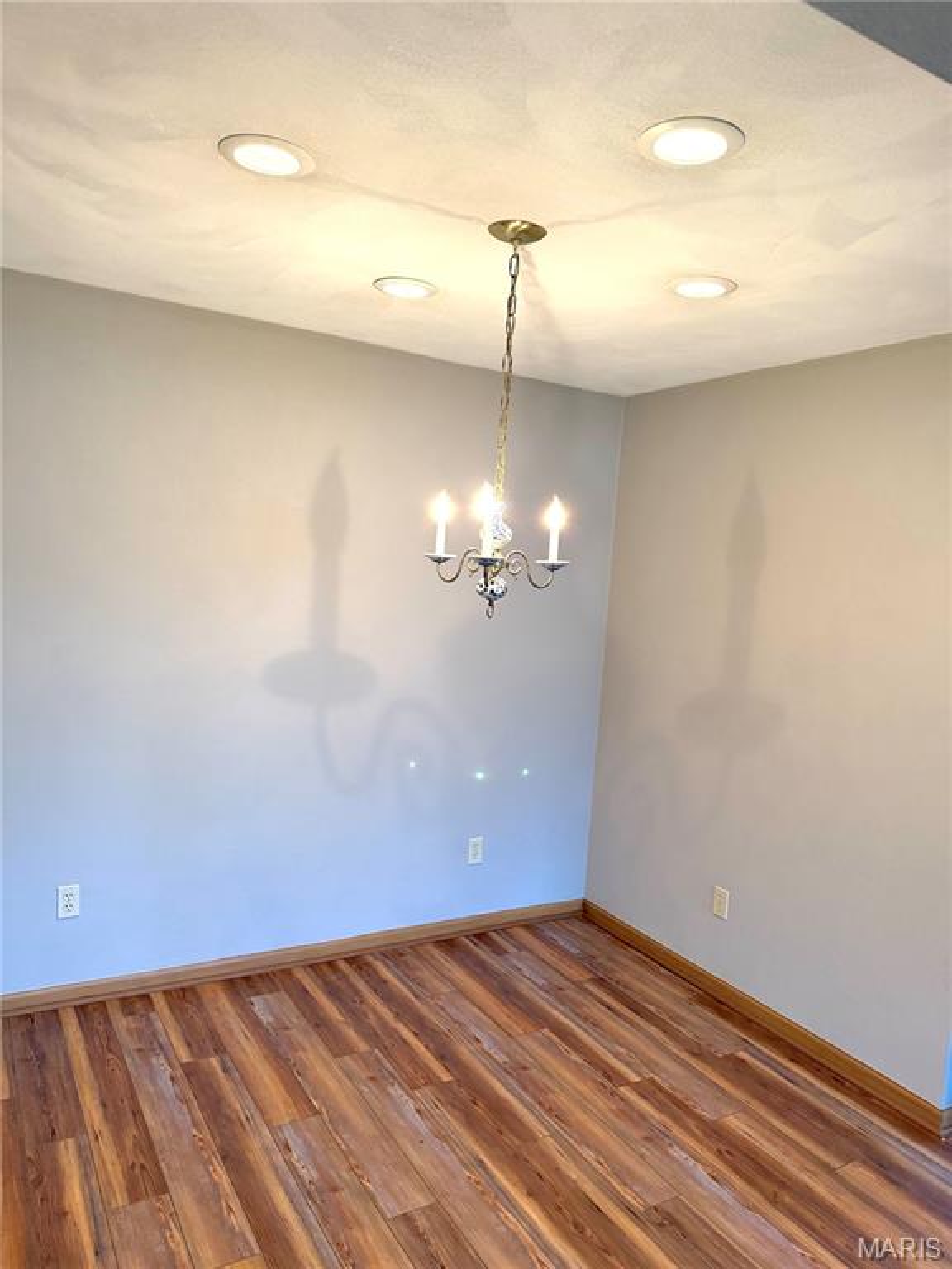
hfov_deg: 56.8
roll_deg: -4.8
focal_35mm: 24
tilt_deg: -1.7
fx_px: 880
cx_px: 476
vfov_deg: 71.6
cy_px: 634
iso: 400
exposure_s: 1/120
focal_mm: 6.76
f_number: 1.78
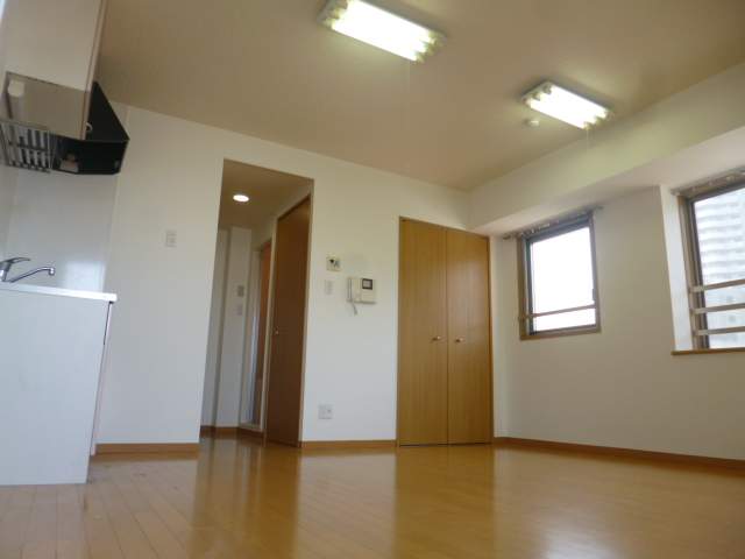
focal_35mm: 24
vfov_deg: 56.8
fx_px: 517
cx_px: 372
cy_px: 280
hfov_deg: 71.6
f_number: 2.5
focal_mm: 4.3
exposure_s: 1/80
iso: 100
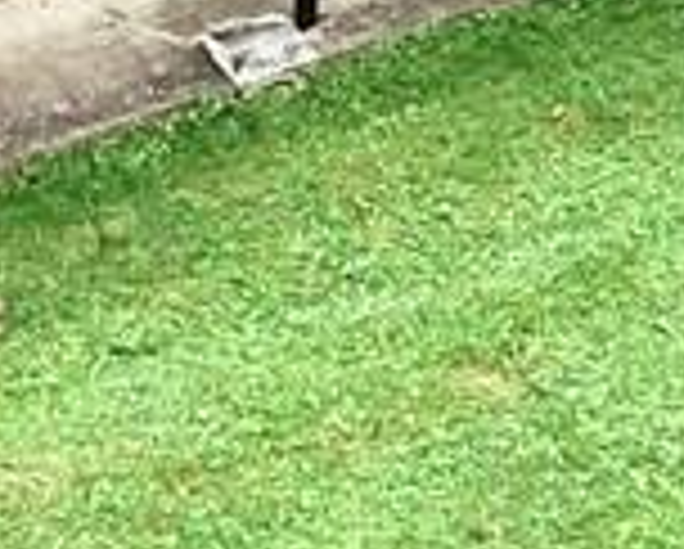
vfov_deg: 8.0
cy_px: -999
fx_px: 3466
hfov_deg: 11.3
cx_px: 274
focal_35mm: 171
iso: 100
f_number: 2.2
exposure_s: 1/1059
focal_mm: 4.73
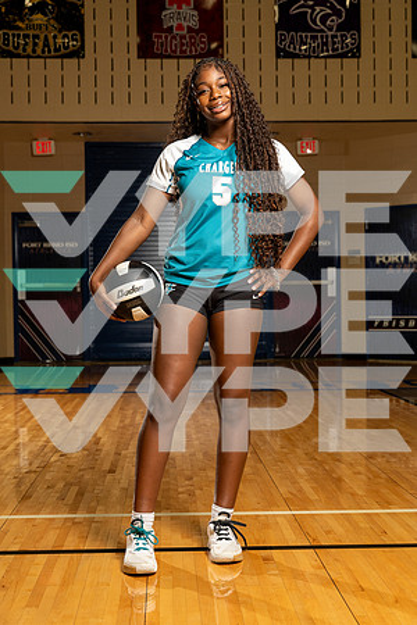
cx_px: 208
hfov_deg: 25.5
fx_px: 921
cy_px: 312
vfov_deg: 37.5
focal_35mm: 53
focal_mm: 53
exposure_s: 1/250
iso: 500
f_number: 5.6
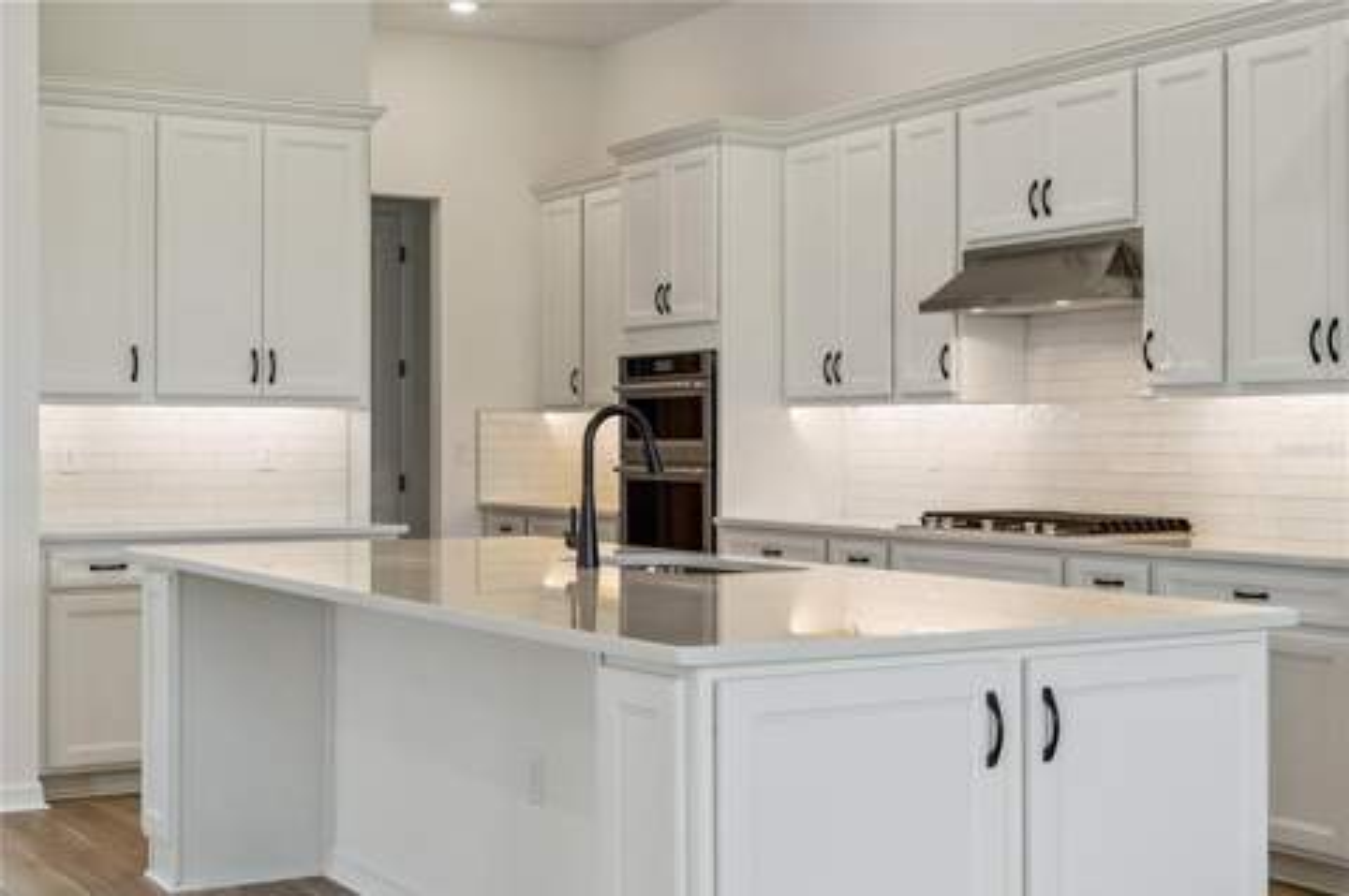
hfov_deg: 39.6
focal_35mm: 50
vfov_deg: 26.9
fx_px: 1872
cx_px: 674
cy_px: 448
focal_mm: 50
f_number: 5
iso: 640
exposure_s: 1/160
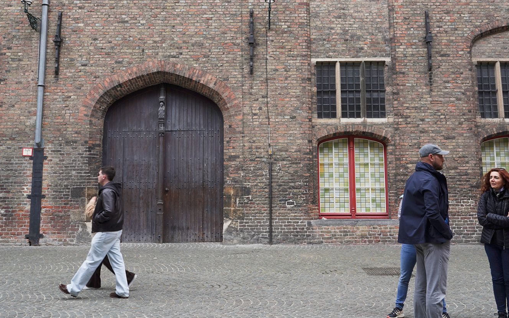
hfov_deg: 52.7
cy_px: 101
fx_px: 513
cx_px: 261
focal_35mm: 37
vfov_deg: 34.1
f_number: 6.3
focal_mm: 24
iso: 100
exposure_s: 1/100
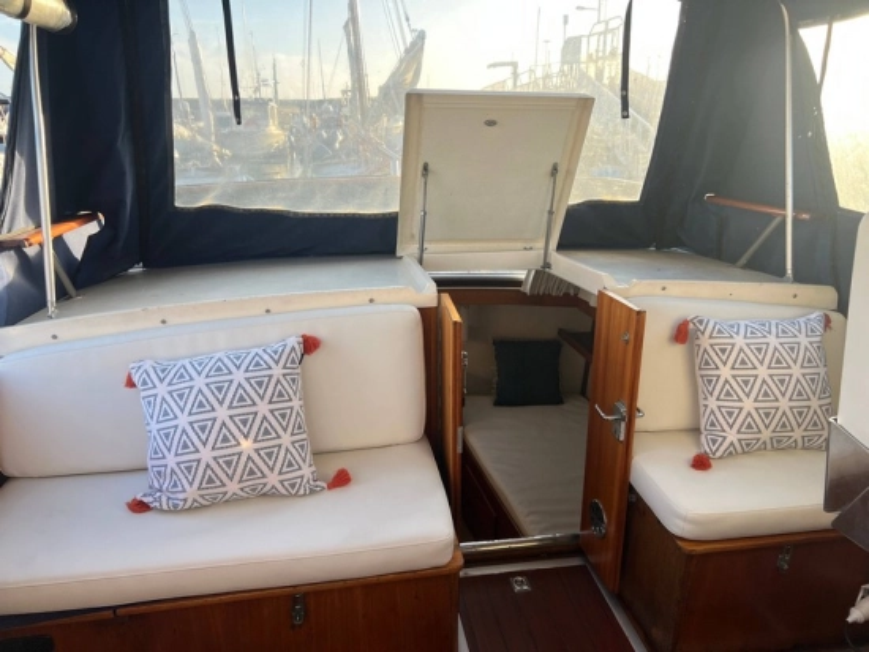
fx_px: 653
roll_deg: +0.4
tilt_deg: -17.4
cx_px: 434
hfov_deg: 67.3
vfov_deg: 53.1
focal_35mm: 26
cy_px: 326
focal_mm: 5.7
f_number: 1.5
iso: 50
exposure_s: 1/458
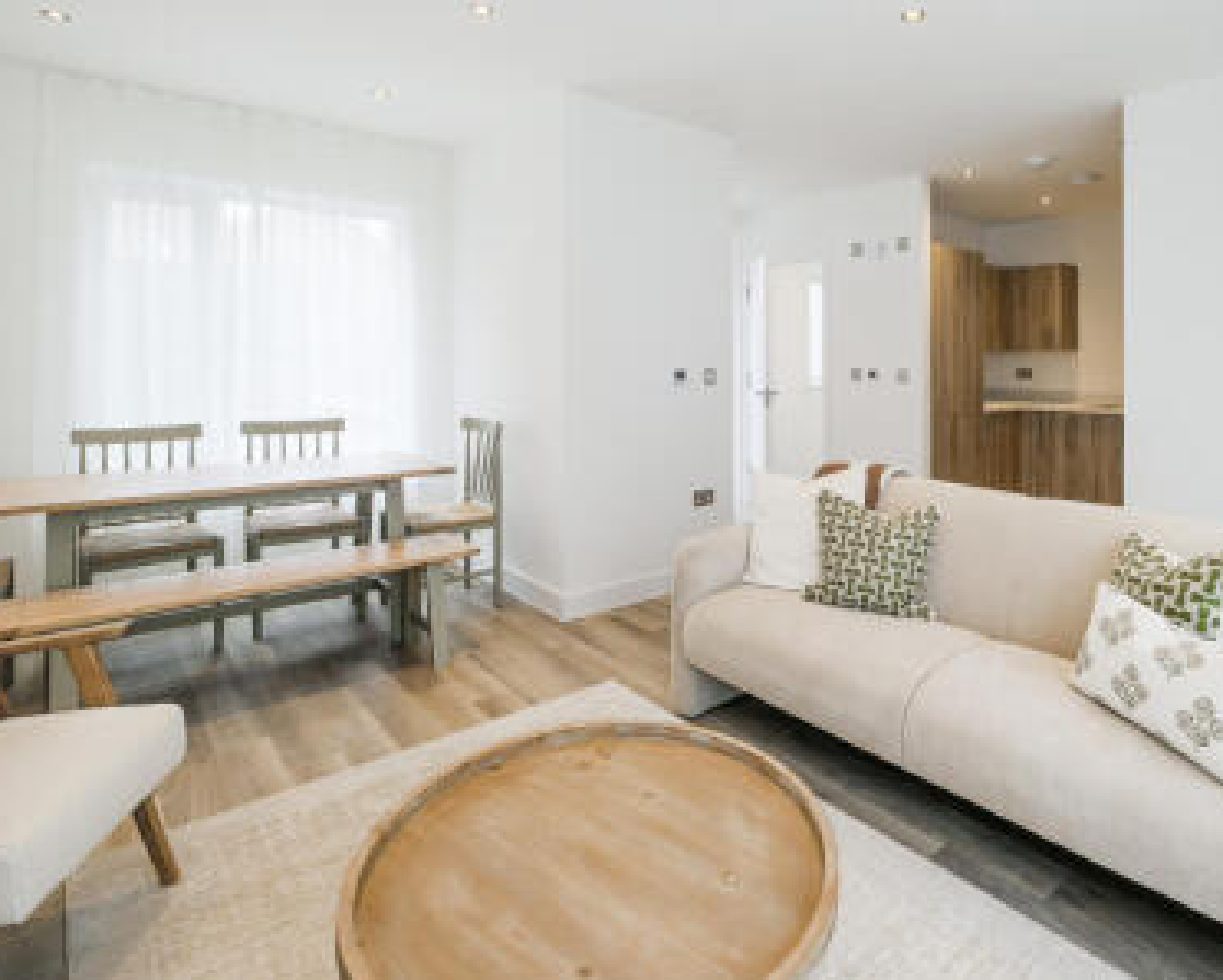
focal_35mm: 18
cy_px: 469
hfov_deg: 85.6
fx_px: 652
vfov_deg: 73.8
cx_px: 710
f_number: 8
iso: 640
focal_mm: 10
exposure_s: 1/35
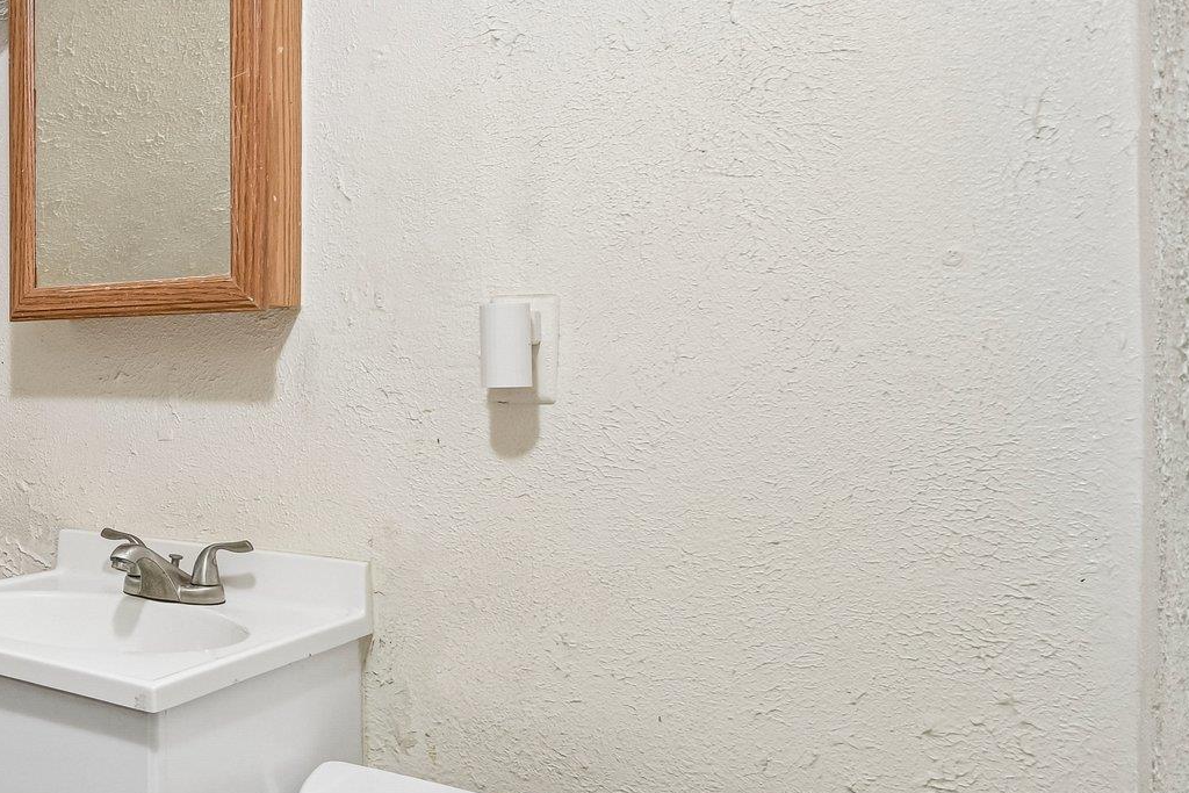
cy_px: 377
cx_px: 33
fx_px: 991
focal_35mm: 30
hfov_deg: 51.3
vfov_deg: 43.6
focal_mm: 10
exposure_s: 1/2.5
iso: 400
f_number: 8
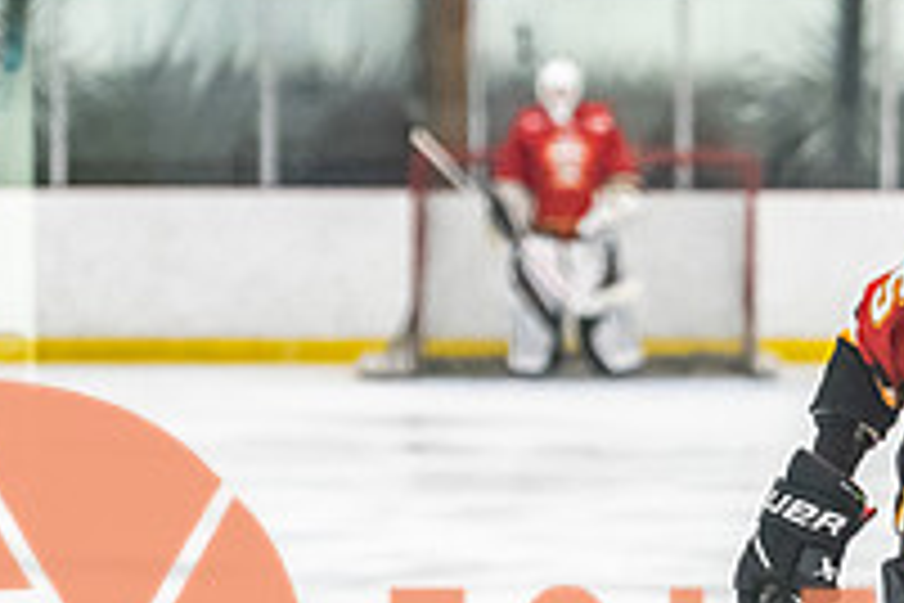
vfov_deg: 3.4
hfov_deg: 5.2
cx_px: 1200
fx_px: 9993
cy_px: 935
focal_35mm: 398
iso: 3200
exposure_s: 1/800
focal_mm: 105
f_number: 2.8
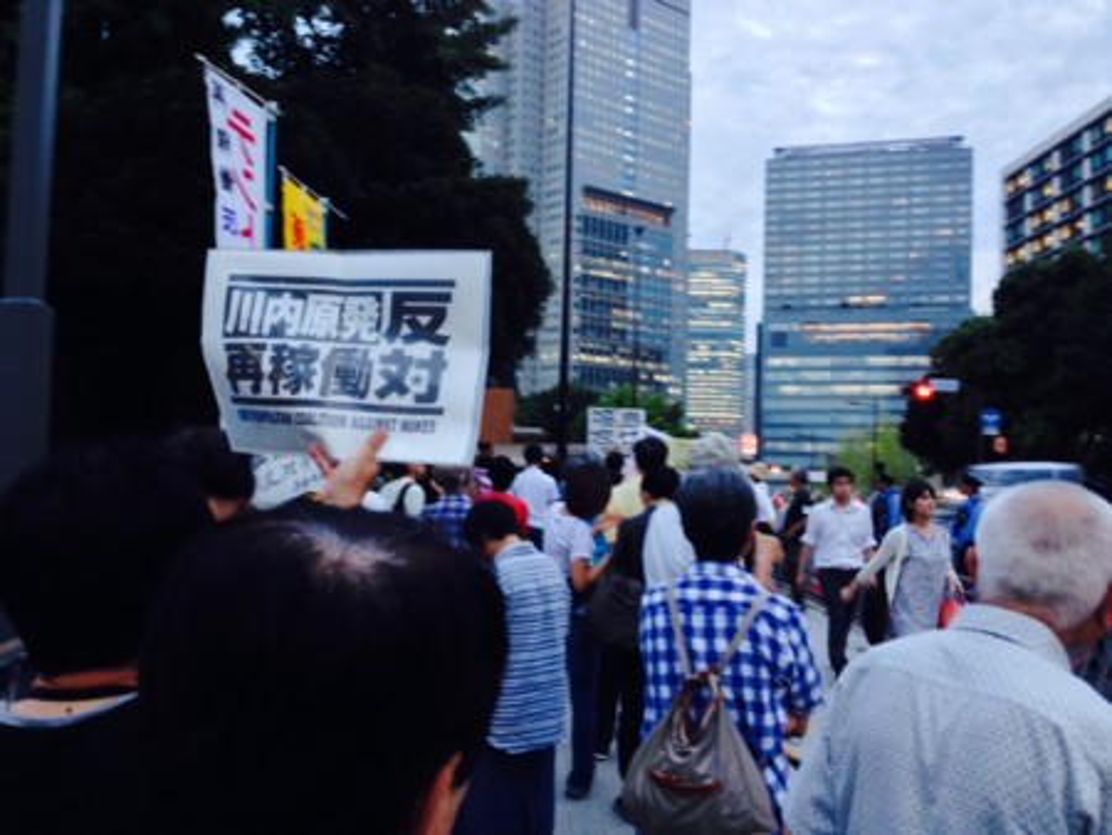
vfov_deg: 43.0
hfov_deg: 55.3
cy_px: 418
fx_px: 1061
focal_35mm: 33
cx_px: 556
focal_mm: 4.12
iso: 100
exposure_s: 1/20
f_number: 2.4
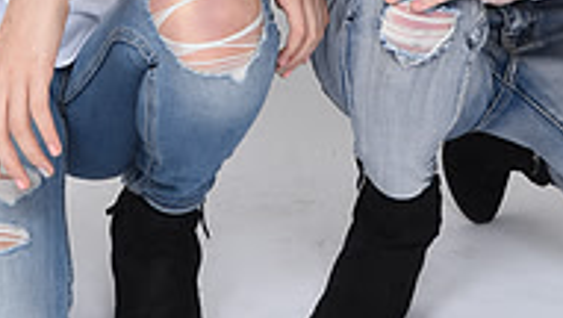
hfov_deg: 15.0
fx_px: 2137
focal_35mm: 143
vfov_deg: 8.1
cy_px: -300
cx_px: 249
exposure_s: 1/100
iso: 160
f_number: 8
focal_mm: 45
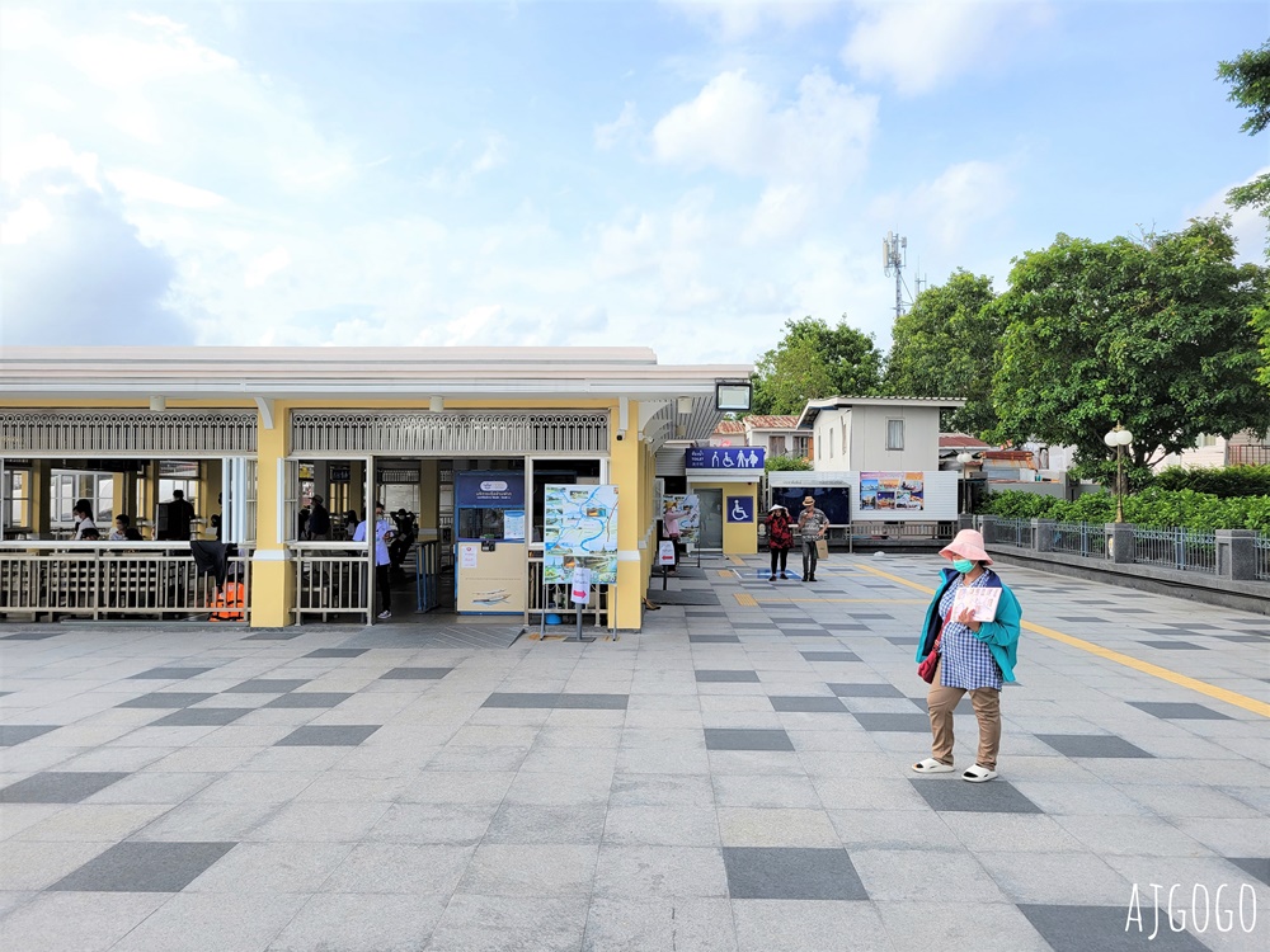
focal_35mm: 26
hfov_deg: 67.3
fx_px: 954
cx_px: 635
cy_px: 476
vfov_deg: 53.1
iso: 40
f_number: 1.8
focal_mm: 5.4
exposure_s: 1/1461
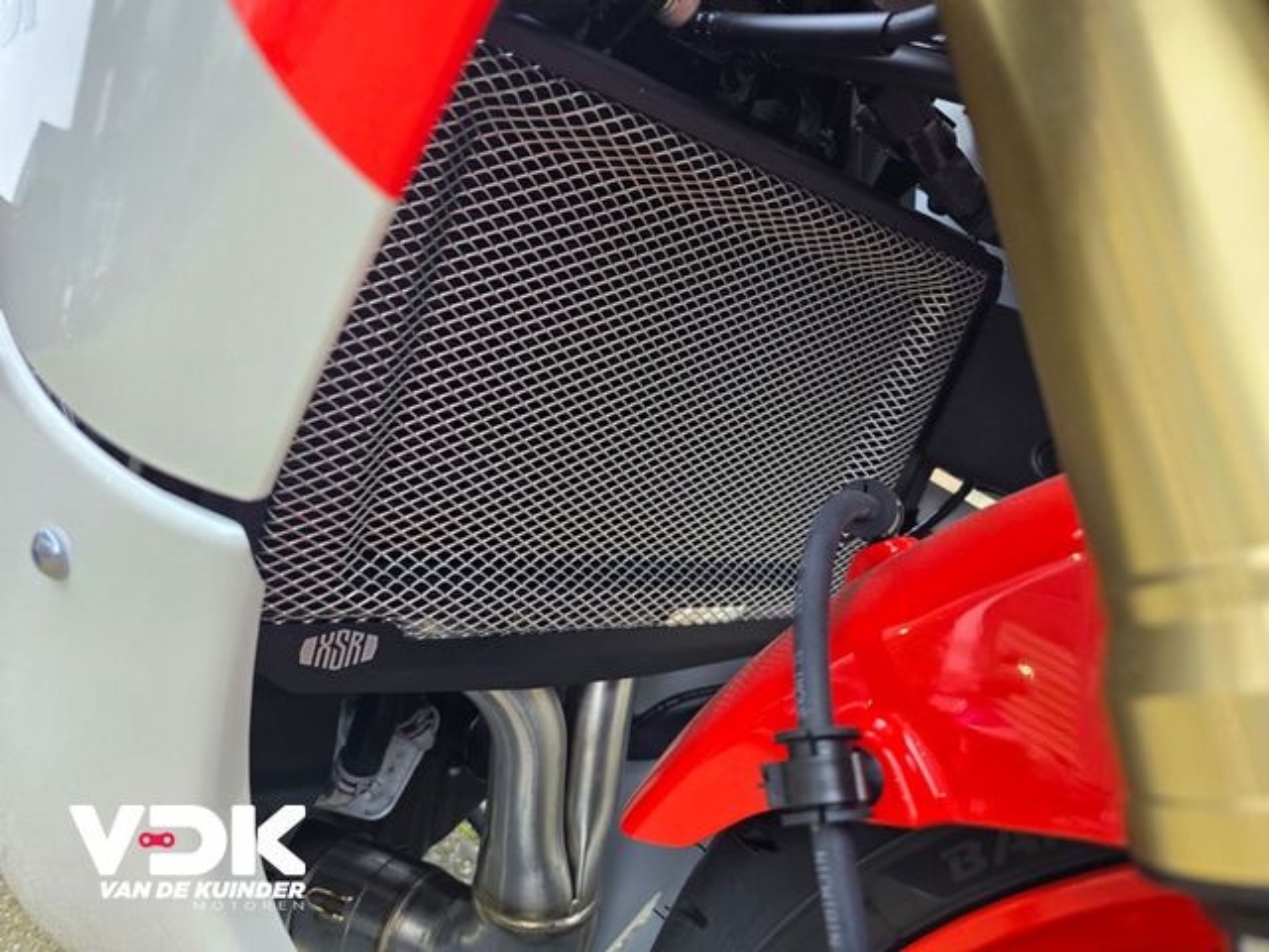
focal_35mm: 23
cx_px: 634
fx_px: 843
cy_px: 476
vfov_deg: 58.9
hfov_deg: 73.9
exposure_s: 1/180
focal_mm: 6.3
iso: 125
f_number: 1.7
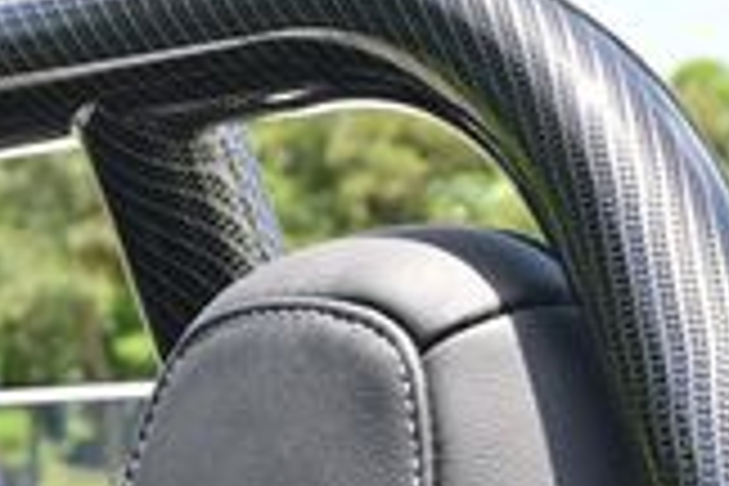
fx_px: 3604
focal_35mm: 178
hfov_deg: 11.4
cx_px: -4
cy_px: 756
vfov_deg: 7.6
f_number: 6.3
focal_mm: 30
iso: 100
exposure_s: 1/160
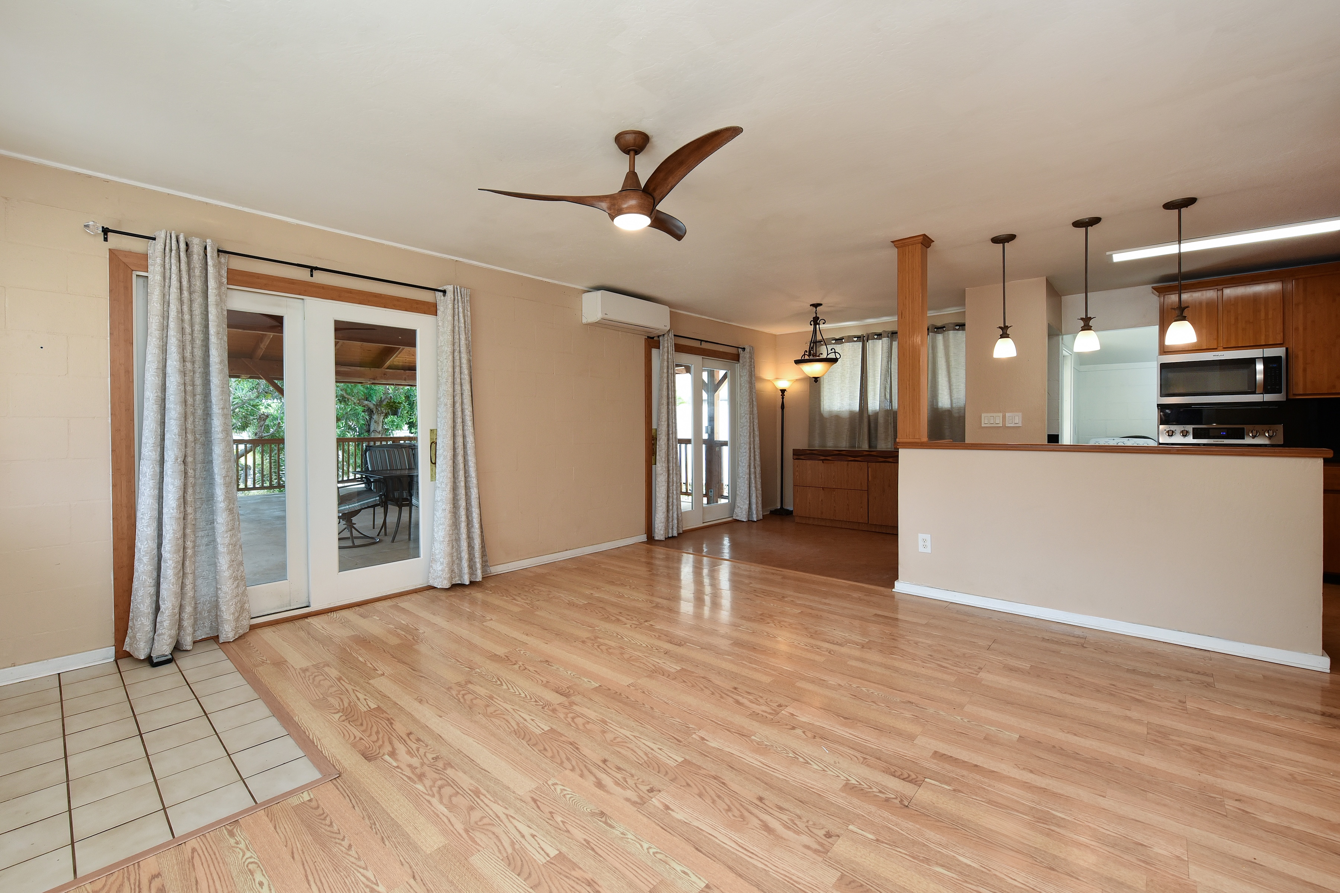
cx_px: 670
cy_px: 446
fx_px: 521
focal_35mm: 14
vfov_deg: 81.2
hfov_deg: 104.3
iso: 3600
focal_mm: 14
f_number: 16
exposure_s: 1/60
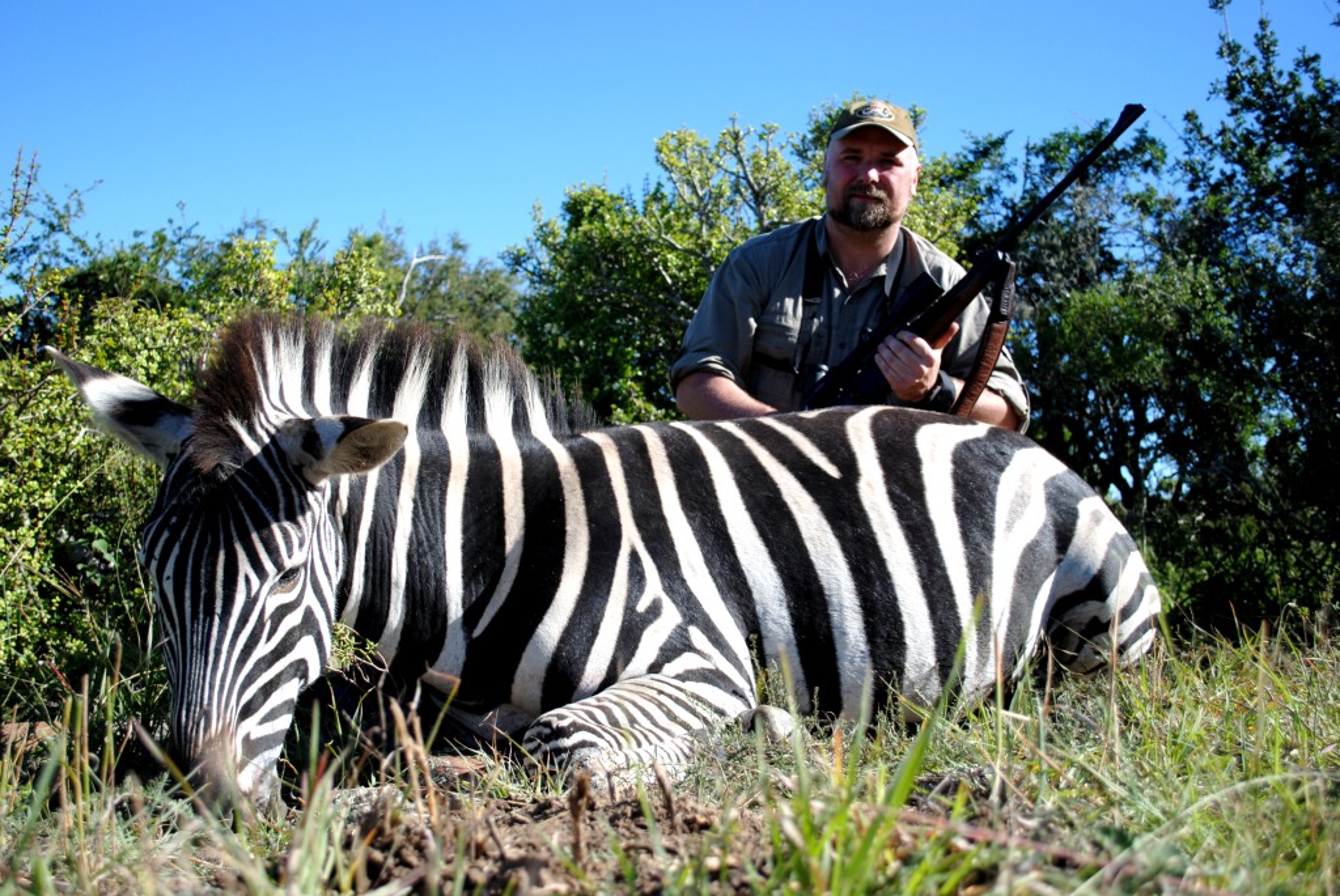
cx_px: 670
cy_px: 448
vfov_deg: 37.0
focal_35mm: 36
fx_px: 1341
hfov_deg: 53.1
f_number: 4
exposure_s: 1/640
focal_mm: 24
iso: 100
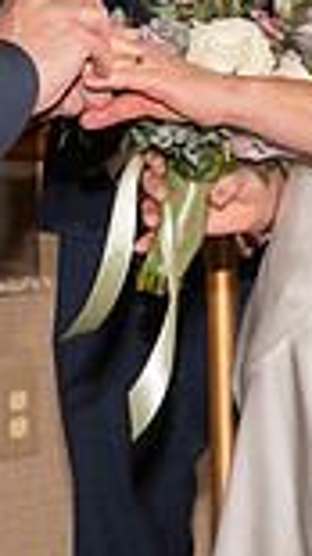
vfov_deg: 5.6
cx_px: 201
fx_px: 5657
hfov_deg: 3.2
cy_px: 23
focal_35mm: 384
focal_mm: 98
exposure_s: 1/160
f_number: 9
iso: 1000
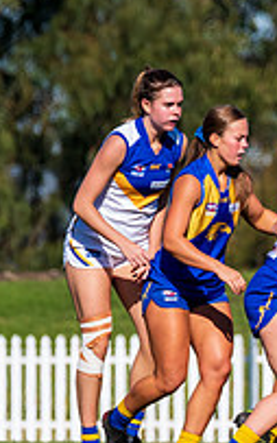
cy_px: 320
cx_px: 502
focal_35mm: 1401
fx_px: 16910
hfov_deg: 0.9
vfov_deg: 1.5
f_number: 10
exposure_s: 1/2000
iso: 800
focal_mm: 400
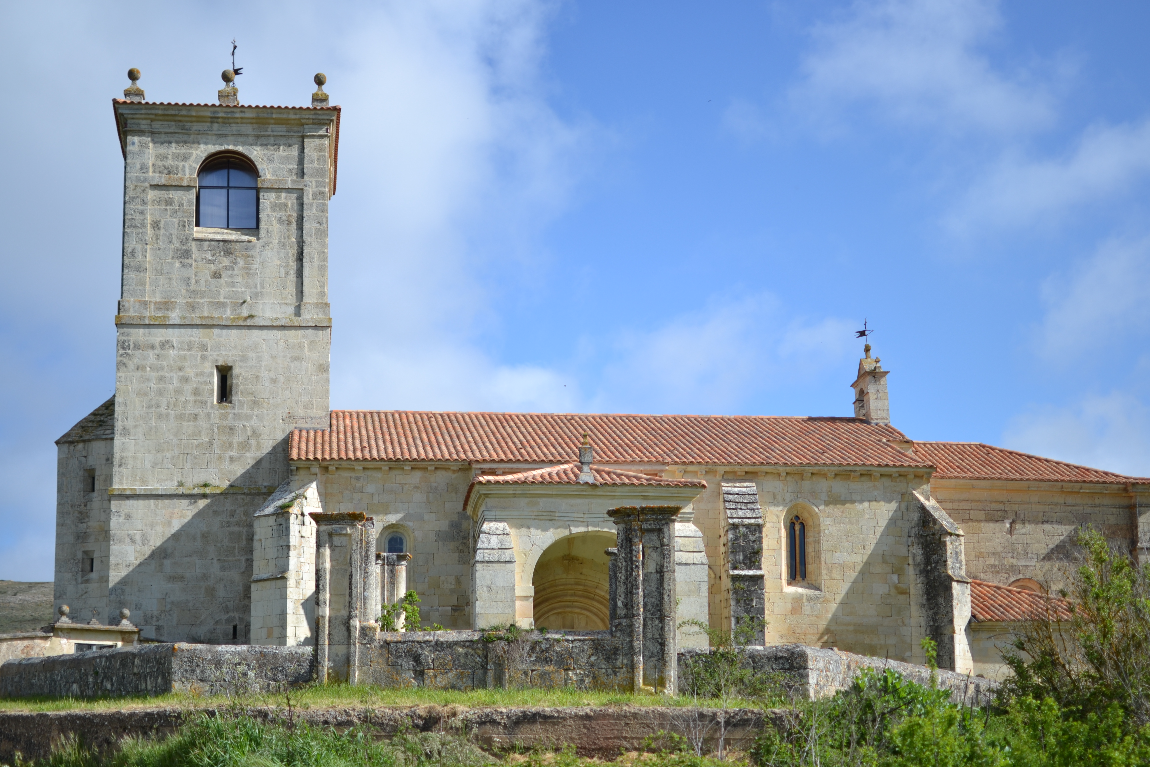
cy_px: 384
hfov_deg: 37.9
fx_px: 1677
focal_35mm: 52
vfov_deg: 25.8
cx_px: 575
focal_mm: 35
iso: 100
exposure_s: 1/4000
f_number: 1.8
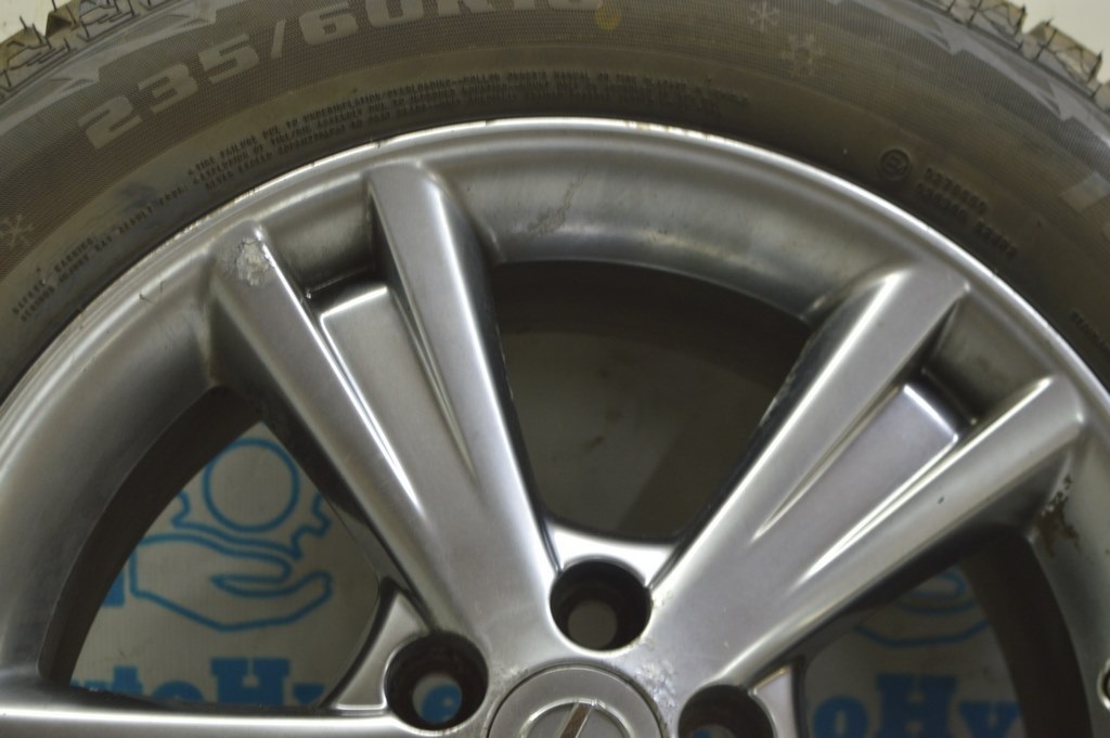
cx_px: 555
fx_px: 1941
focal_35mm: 63
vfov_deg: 21.5
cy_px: 369
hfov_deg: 31.9
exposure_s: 1/20
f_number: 5.6
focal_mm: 42
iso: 400
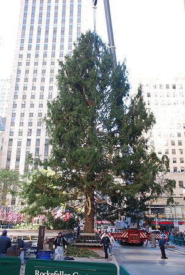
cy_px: 138
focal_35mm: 33
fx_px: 253
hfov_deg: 40.1
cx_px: 92
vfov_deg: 57.1
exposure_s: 1/60
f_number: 4
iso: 200
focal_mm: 22
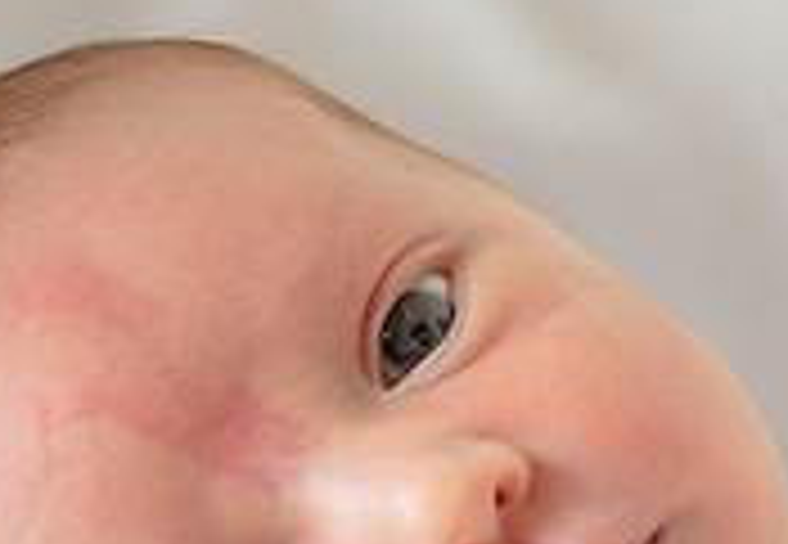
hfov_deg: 2.9
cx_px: 902
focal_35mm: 705
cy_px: 641
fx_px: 15609
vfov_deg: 2.0
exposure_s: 1/160
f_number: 5.6
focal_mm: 185
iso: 200
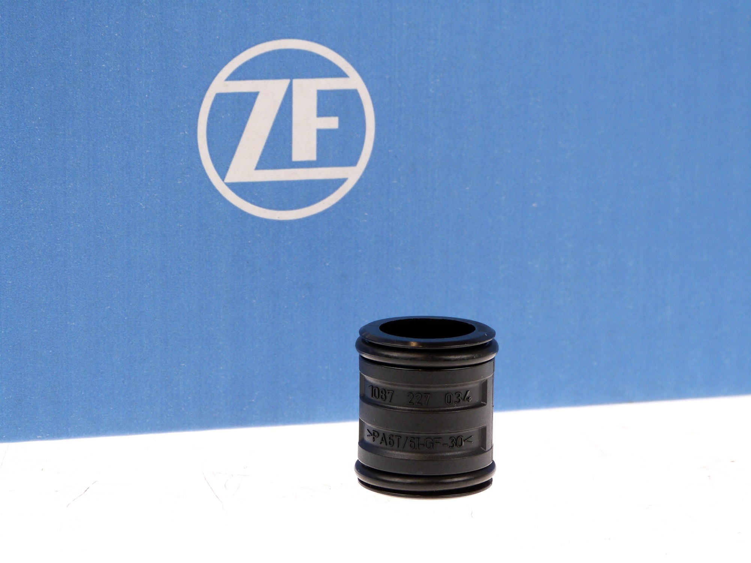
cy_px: 282
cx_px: 376
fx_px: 2777
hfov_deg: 15.4
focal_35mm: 128
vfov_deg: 11.6
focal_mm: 23.1
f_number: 3.6
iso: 100
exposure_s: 1/80
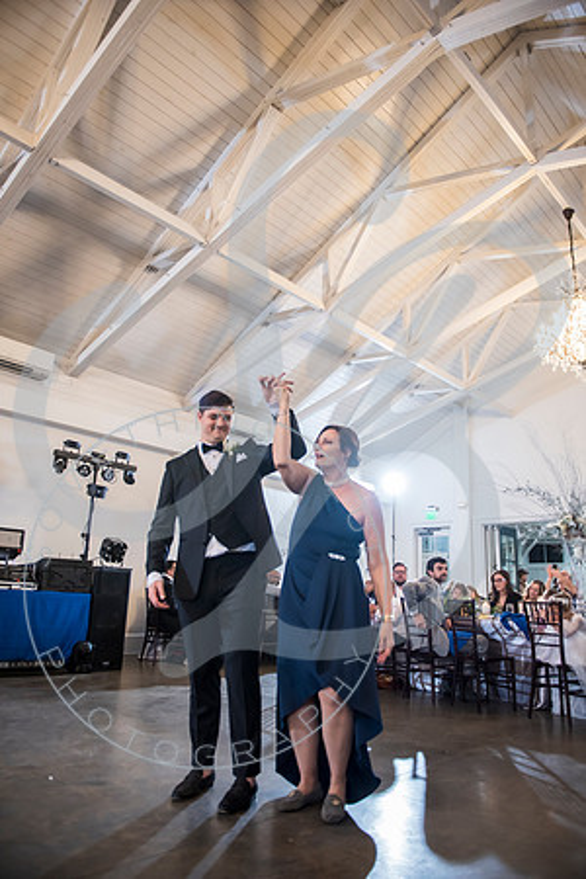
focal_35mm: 24
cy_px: 440
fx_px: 586
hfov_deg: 53.1
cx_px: 293
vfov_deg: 73.7
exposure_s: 1/125
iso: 1600
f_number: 2.8
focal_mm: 24
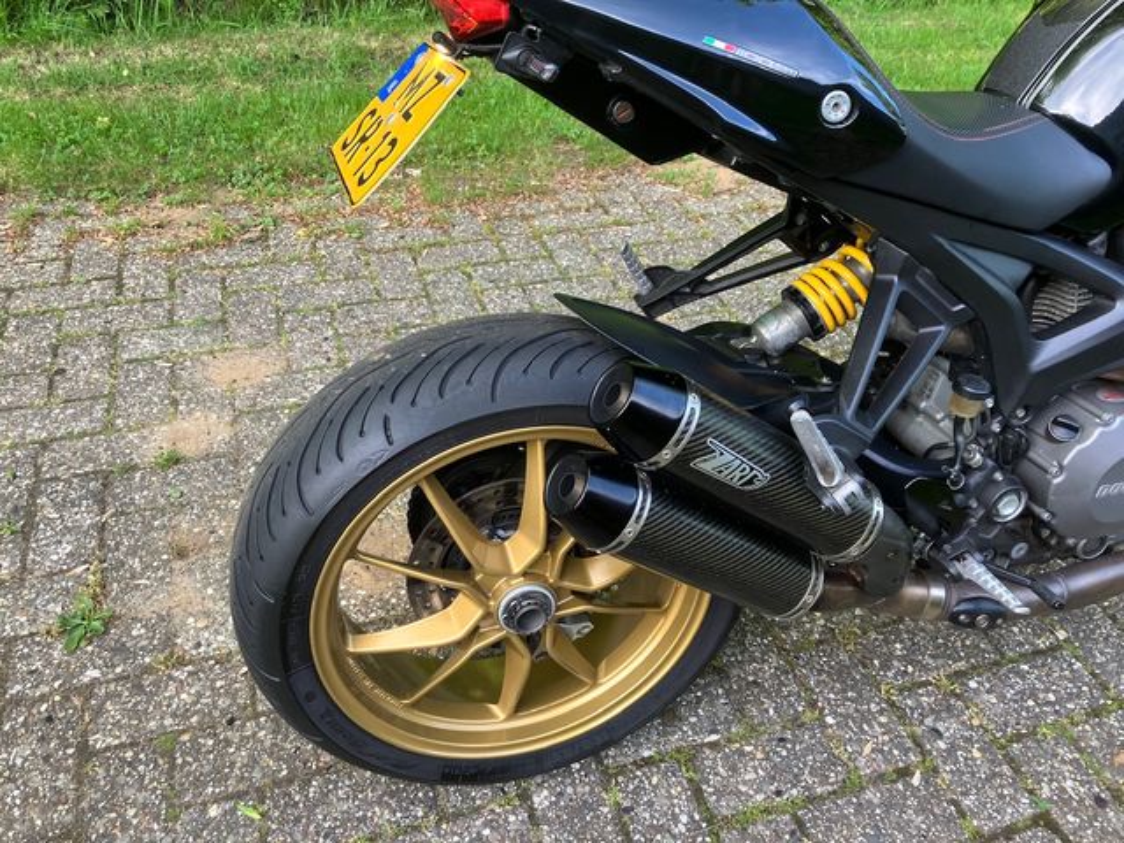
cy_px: 422
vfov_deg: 49.7
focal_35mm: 28
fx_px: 909
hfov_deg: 63.4
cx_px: 562
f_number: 1.8
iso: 64
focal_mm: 3.99
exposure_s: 1/121
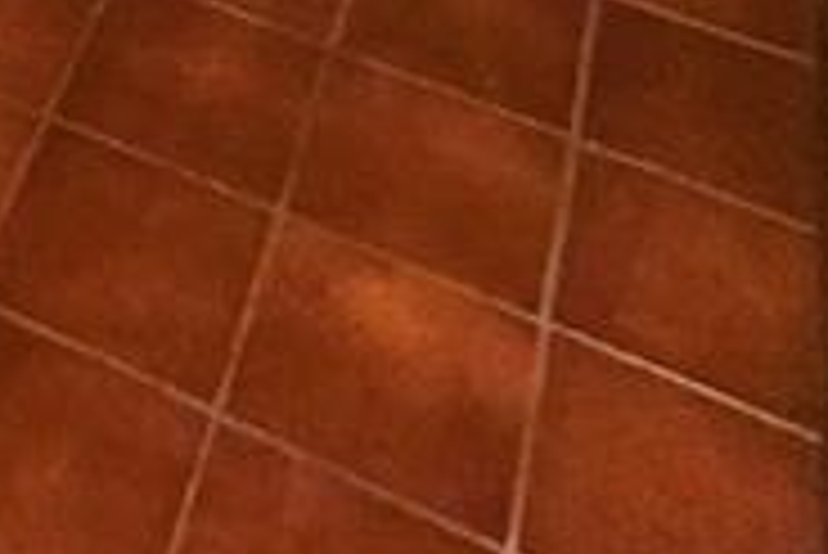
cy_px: -1018
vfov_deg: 11.5
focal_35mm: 81
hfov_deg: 21.8
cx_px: -328
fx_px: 1864
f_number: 2.2
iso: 500
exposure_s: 1/60
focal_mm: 2.22
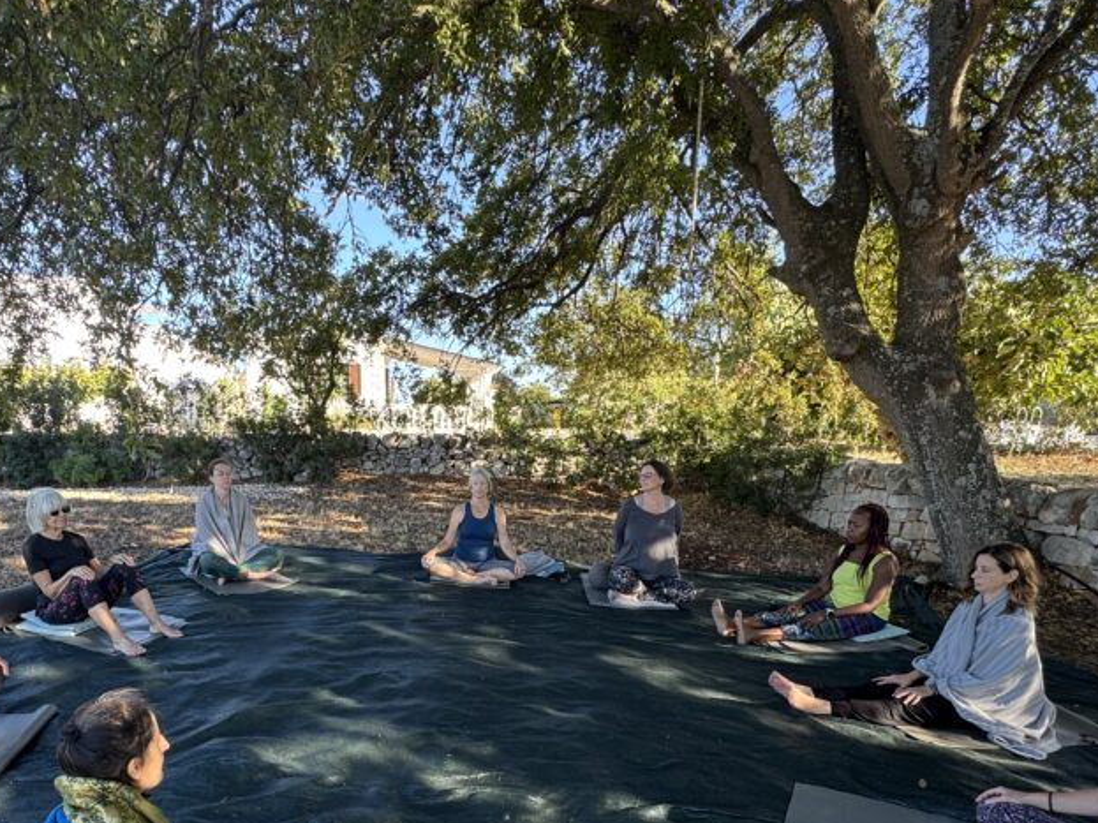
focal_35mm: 23
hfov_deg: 73.0
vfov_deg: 56.2
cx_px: 430
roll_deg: +0.2
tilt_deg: -15.0
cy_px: 610
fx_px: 729
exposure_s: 1/99
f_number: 2.2
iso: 40
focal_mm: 2.22
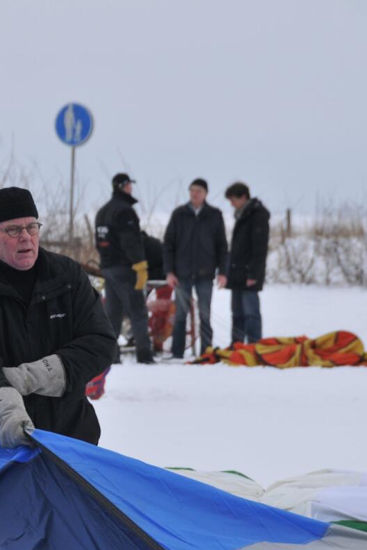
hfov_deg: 4.0
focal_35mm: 340
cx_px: 40
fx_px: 5196
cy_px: 275
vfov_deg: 6.1
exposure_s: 1/320
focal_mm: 150
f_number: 9
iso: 400
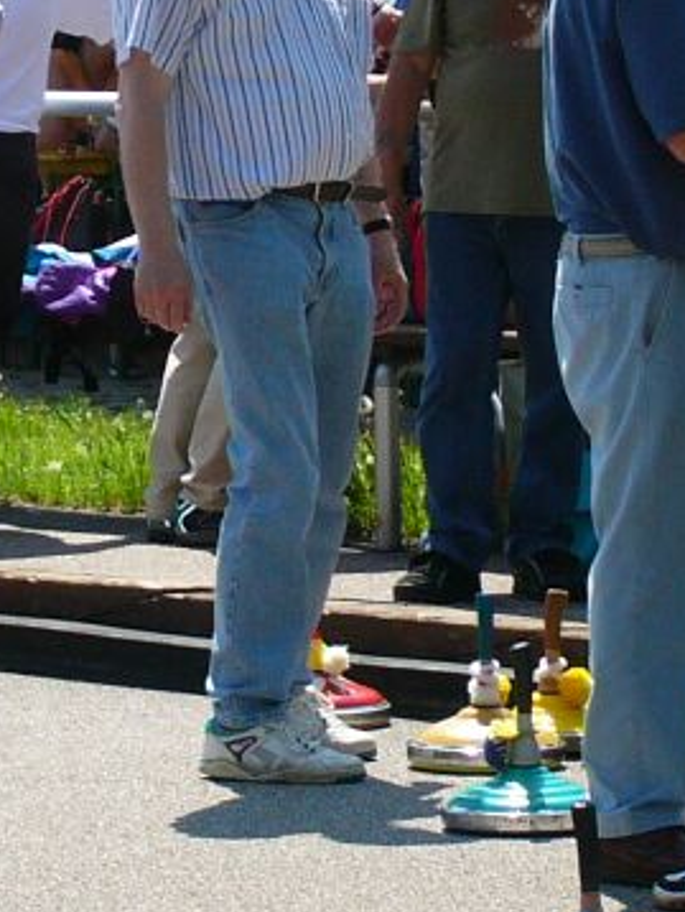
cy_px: 324
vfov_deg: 6.6
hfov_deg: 5.0
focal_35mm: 300
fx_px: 7906
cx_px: 61
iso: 100
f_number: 4.9
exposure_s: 1/400
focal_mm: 17.4
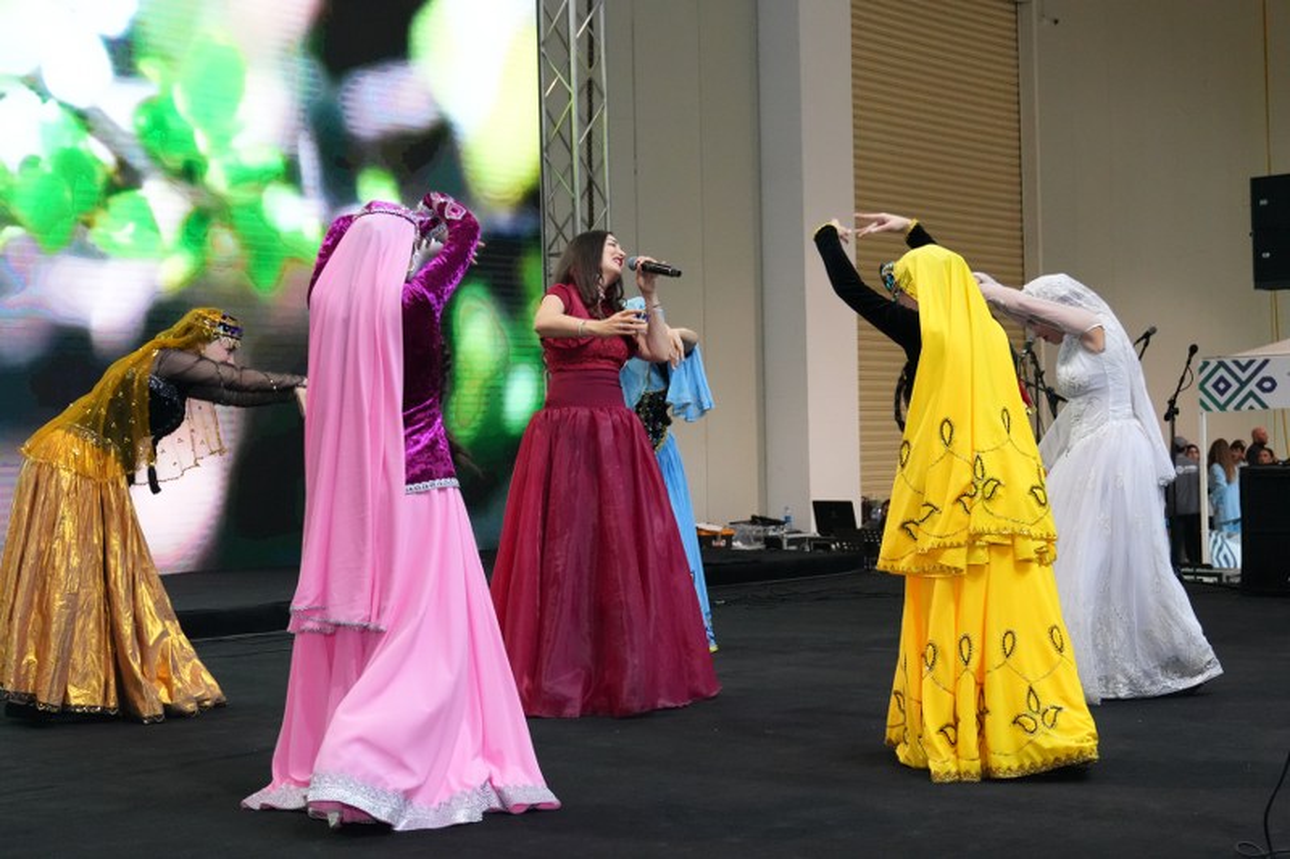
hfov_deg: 36.9
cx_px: 645
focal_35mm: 54
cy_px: 430
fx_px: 1934
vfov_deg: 25.0
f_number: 5
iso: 4000
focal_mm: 36
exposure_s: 1/200
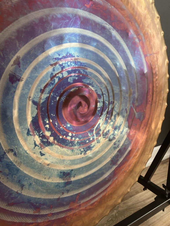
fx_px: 170
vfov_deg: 67.3
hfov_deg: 53.1
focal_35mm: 26
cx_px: 85
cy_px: 113
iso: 125
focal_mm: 4.25
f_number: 1.8
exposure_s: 1/101
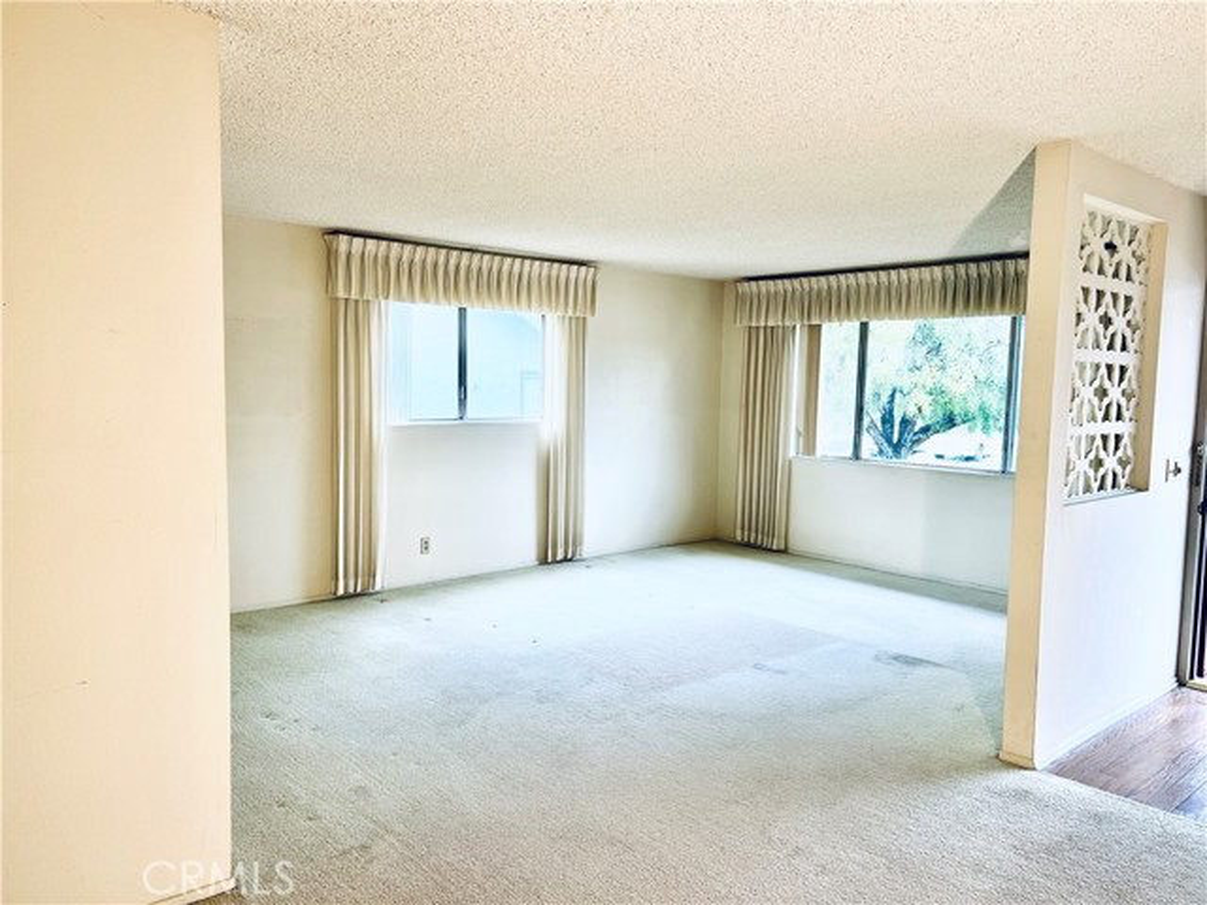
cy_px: 452
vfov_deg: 53.1
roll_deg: -1.2
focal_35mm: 26
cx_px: 604
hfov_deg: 67.3
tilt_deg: -5.2
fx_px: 907
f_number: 1.5
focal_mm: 5.7
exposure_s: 1/233
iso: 40
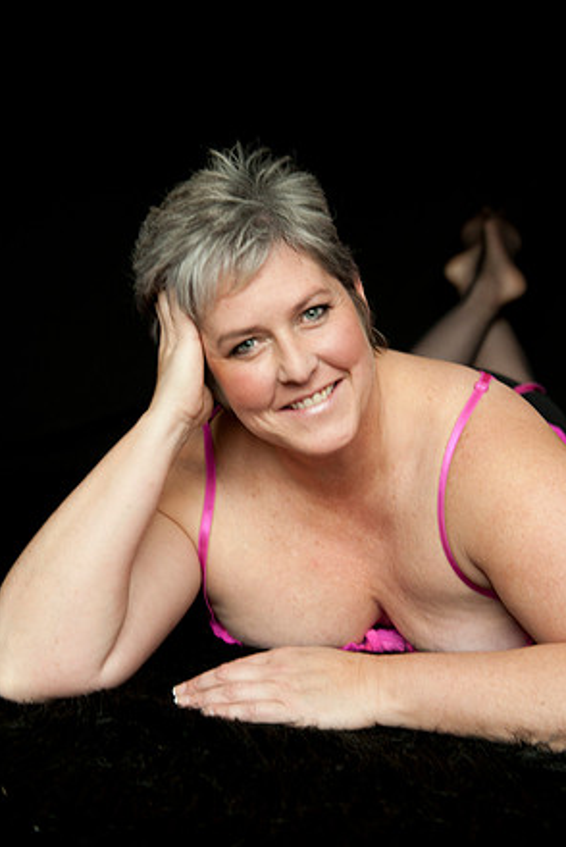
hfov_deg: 27.6
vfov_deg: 40.3
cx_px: 286
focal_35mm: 49
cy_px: 420
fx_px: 1154
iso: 1000
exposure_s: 1/60
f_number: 4
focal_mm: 48
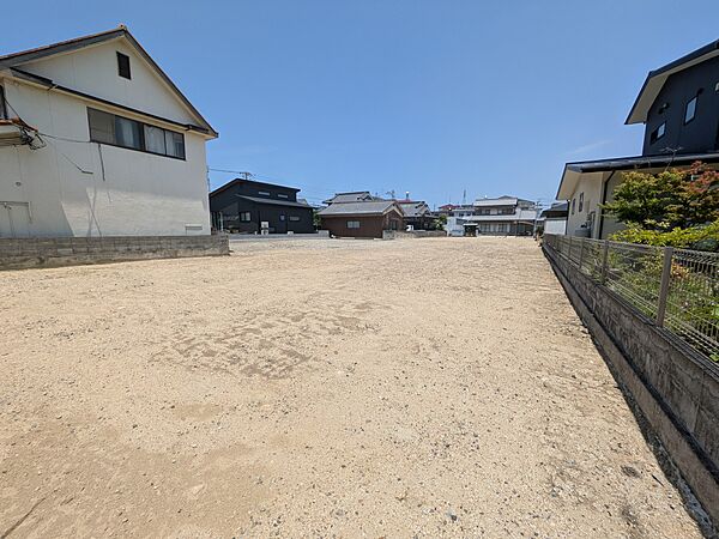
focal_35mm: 14
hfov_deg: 102.1
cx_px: 360
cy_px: 270
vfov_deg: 85.7
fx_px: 291
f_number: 2.2
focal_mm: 1.83
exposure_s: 1/2294
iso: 65
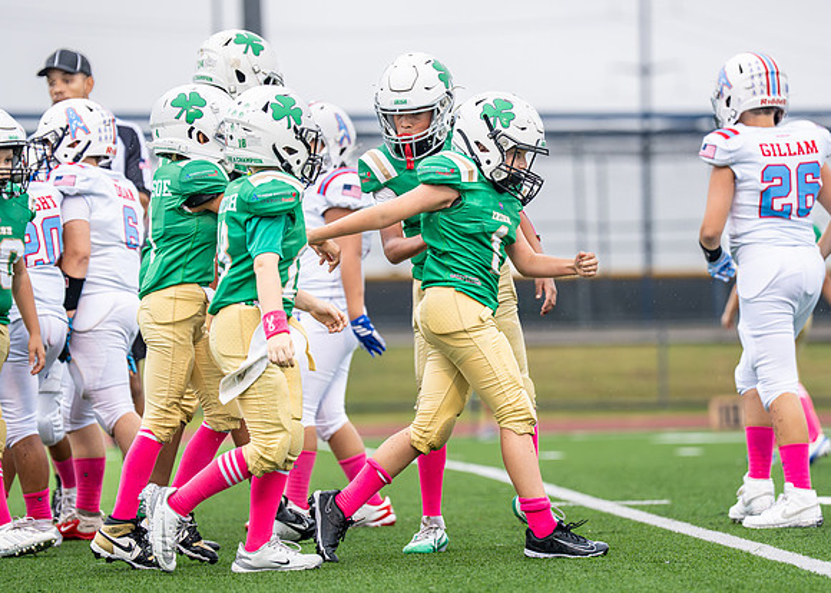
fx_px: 4970
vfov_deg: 6.8
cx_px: 459
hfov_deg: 9.6
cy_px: 263
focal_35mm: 211
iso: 400
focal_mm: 164
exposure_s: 1/1000
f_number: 2.8
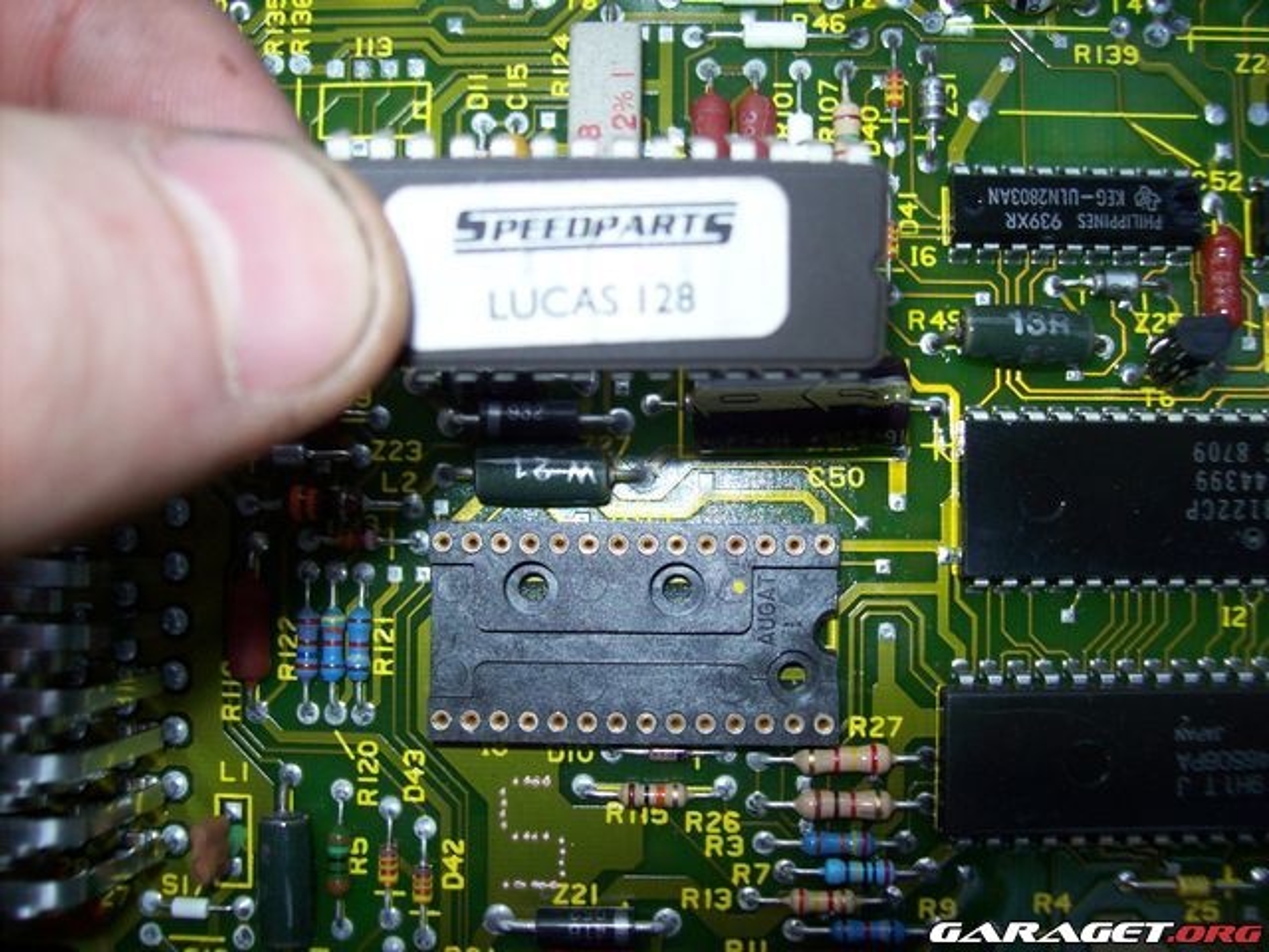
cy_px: 476
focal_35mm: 36
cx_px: 634
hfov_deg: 51.4
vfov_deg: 39.7
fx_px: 1320
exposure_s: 1/64
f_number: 2.7
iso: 80
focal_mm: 6
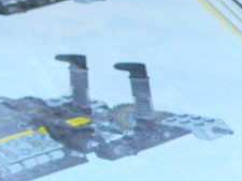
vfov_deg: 10.1
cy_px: 227
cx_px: -92
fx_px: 1007
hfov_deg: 13.1
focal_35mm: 144
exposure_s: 1/125
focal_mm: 6
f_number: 4
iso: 400
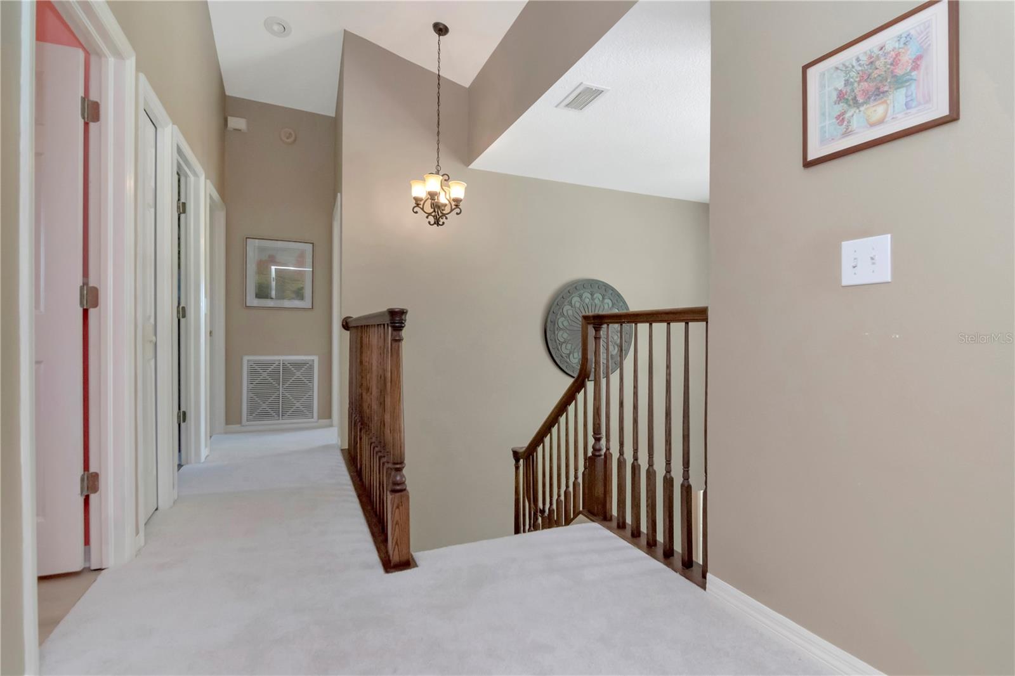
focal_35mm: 16
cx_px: 508
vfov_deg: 72.0
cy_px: 338
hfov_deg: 95.0
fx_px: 465
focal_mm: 11
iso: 1250
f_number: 7.1
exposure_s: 1/100
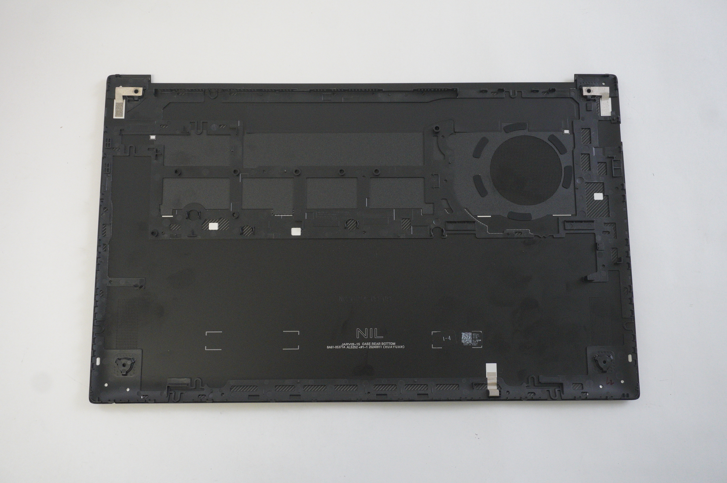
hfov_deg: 53.2
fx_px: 726
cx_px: 364
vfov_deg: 36.8
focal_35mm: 36
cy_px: 242
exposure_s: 1/100
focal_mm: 24
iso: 2000
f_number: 5.6
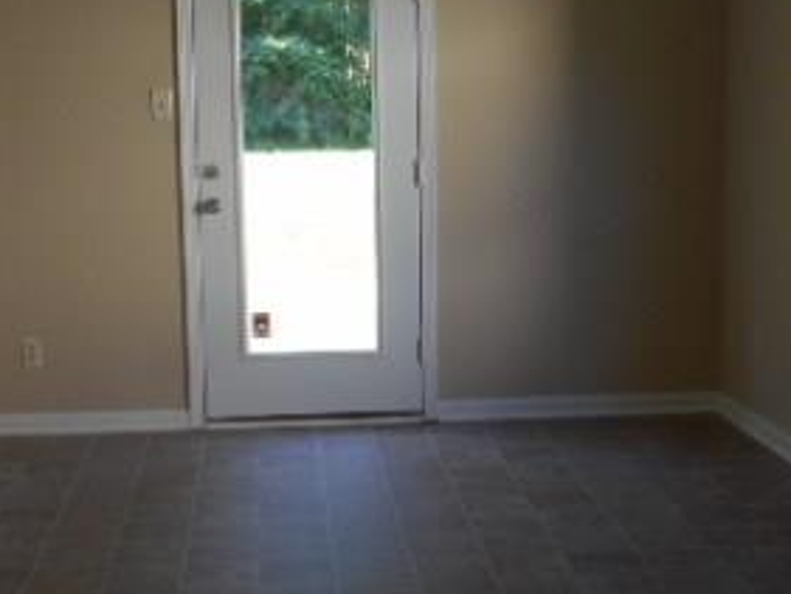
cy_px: 324
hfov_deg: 29.2
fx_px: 1509
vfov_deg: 22.3
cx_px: 259
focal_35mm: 66
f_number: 4
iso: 80
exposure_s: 1/30
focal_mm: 5.2
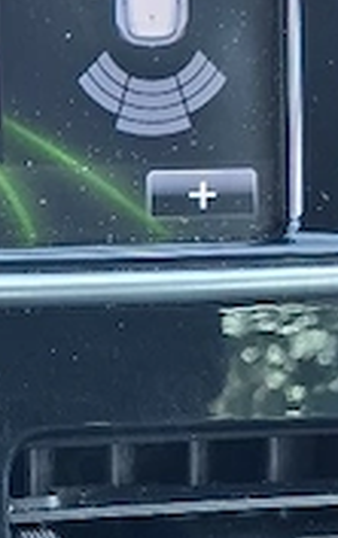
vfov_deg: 18.8
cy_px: 426
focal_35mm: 110
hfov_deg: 11.6
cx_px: -97
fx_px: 1617
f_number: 1.8
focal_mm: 5.54
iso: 125
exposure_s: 1/100
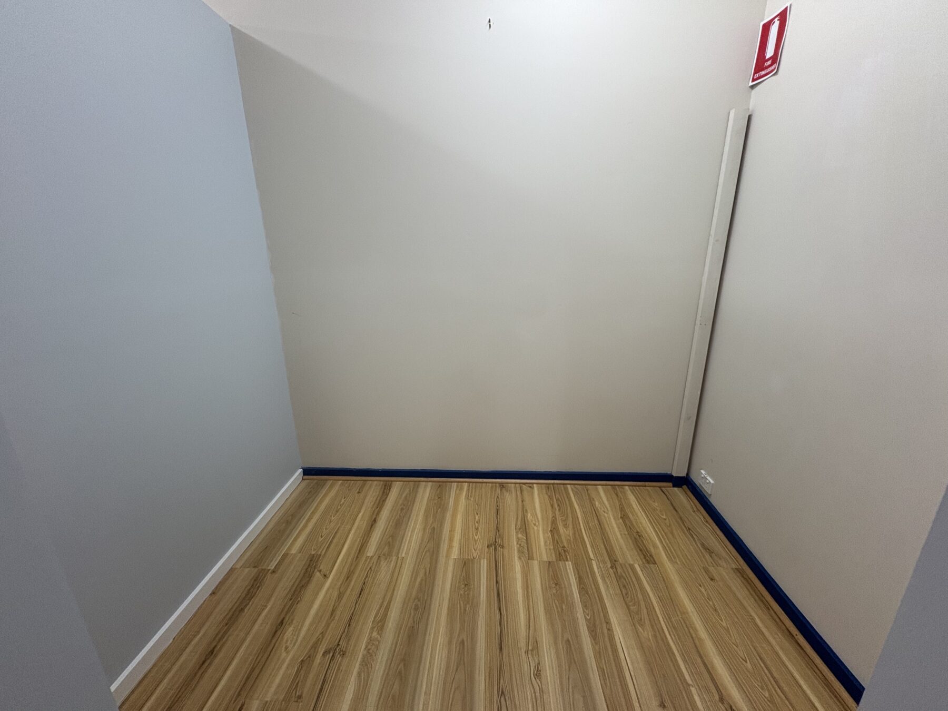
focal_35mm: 14
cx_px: 474
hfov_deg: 102.1
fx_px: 383
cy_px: 356
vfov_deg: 85.7
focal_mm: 2.22
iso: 125
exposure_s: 1/50
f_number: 2.2
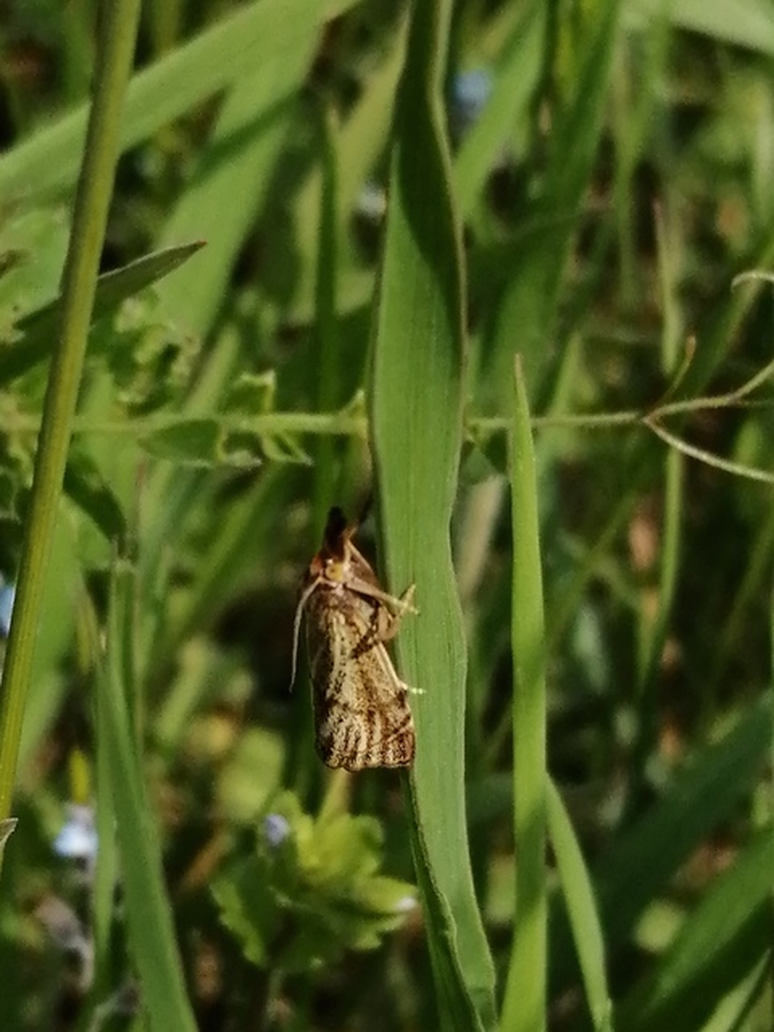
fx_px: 3101
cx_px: 387
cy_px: 516
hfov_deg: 14.2
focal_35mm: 104
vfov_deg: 18.9
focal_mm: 3.46
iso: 50
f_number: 1.8
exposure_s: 1/1527
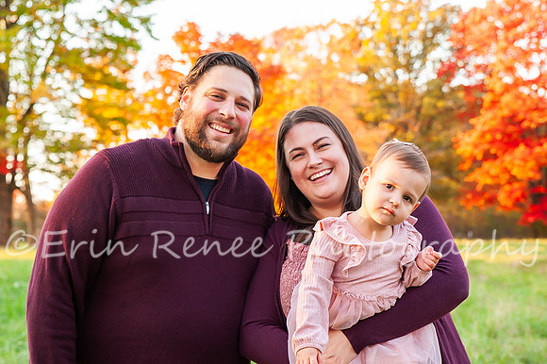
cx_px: 276
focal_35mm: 77
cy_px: 271
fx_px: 1174
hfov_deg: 26.2
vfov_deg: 17.5
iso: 640
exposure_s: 1/200
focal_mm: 52
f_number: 4.5
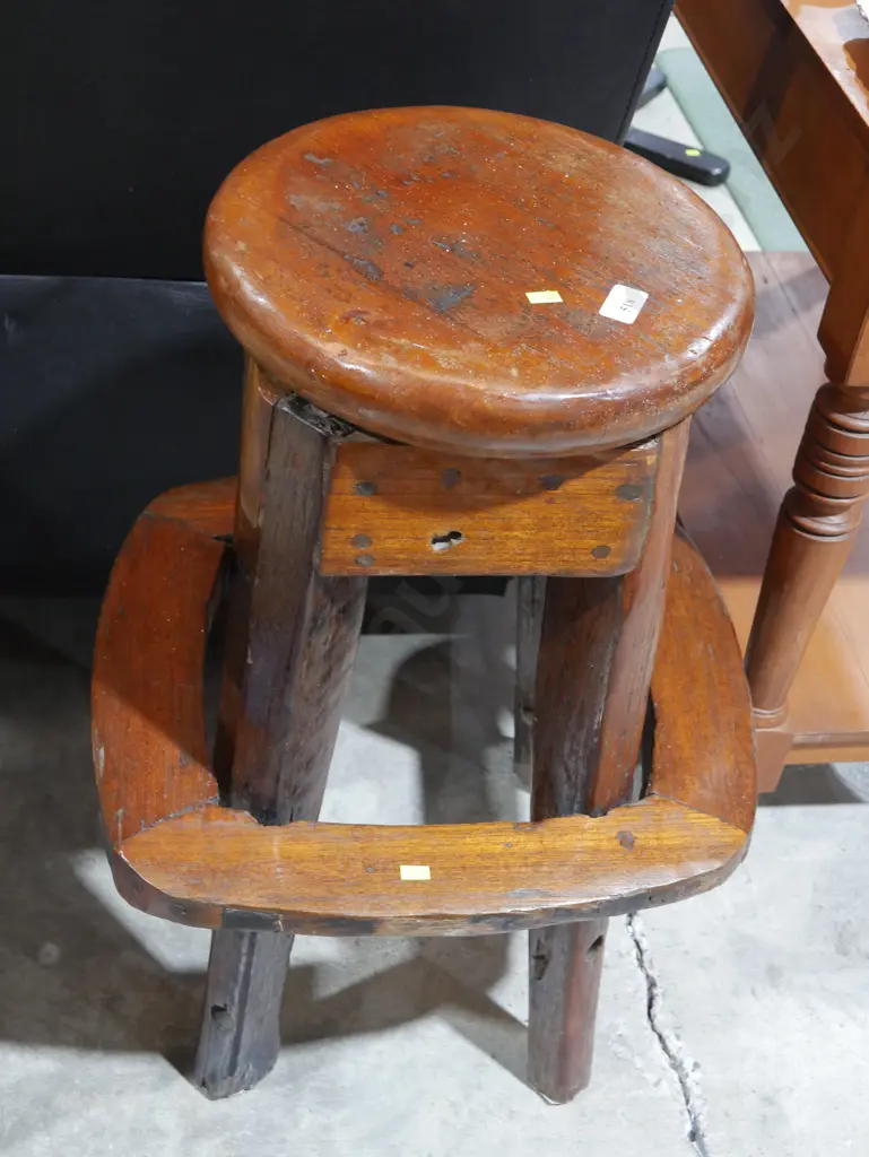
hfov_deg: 30.3
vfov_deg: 39.6
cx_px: 434
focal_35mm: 48
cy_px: 578
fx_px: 1605
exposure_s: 1/60
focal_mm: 24
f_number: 5.2
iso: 1600
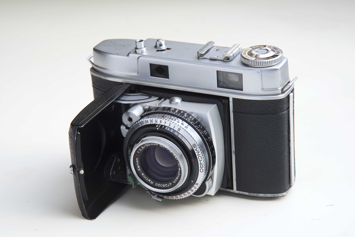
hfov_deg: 17.1
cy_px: 118
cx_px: 178
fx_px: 1184
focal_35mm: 120
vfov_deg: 11.4
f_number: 14
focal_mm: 120
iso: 200
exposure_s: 1/4
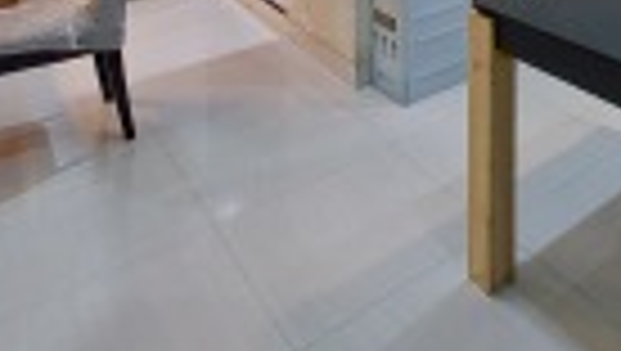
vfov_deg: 23.7
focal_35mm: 37
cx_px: 549
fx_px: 610
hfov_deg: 48.7
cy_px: -207
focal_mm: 1.42
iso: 250
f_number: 2.2
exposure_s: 1/25
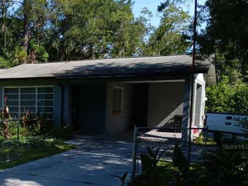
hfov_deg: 36.9
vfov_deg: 29.6
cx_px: 21
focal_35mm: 48
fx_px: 344
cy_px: 147
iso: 20
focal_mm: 3.98
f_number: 1.8
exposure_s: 1/500
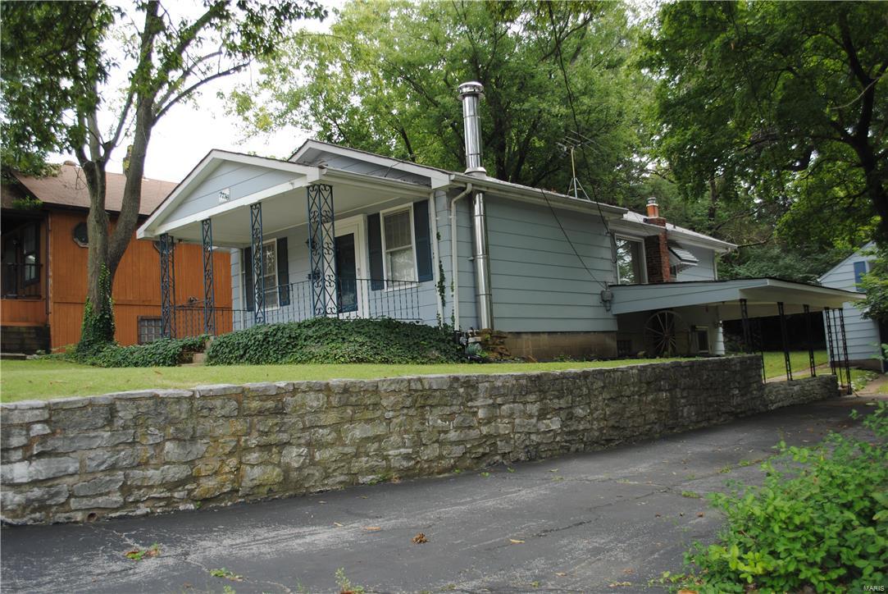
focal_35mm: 33
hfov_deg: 57.2
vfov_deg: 40.0
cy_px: 297
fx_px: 815
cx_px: 444
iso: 100
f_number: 4
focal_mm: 22
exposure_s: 1/200
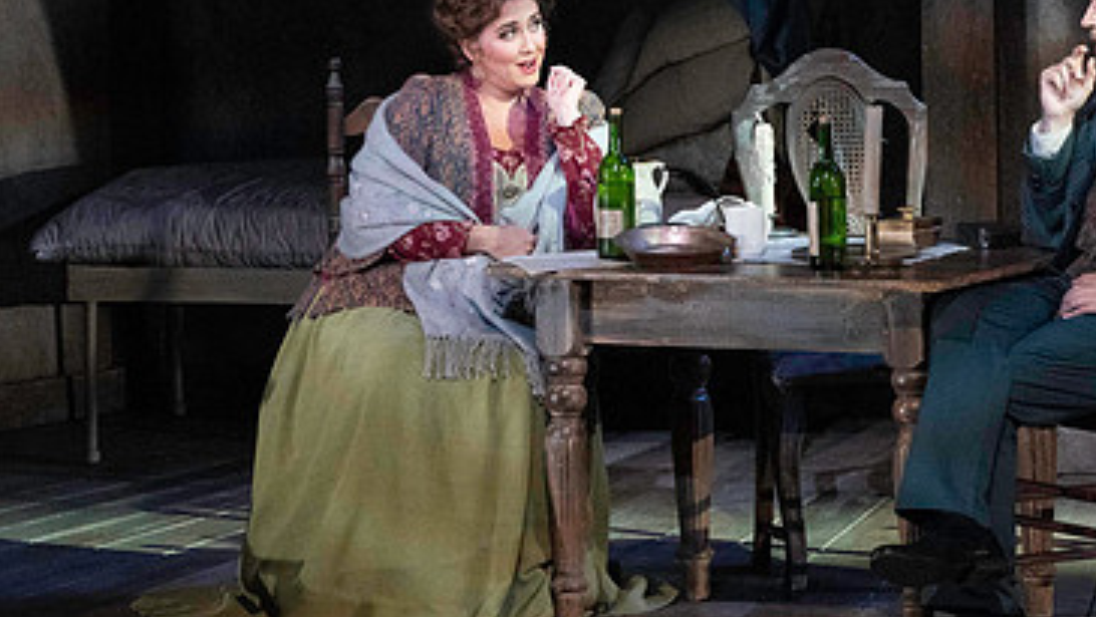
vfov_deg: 2.0
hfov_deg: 3.5
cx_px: 653
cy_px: 143
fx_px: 17791
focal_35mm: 612
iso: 16000
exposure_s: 1/320
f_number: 10
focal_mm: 367
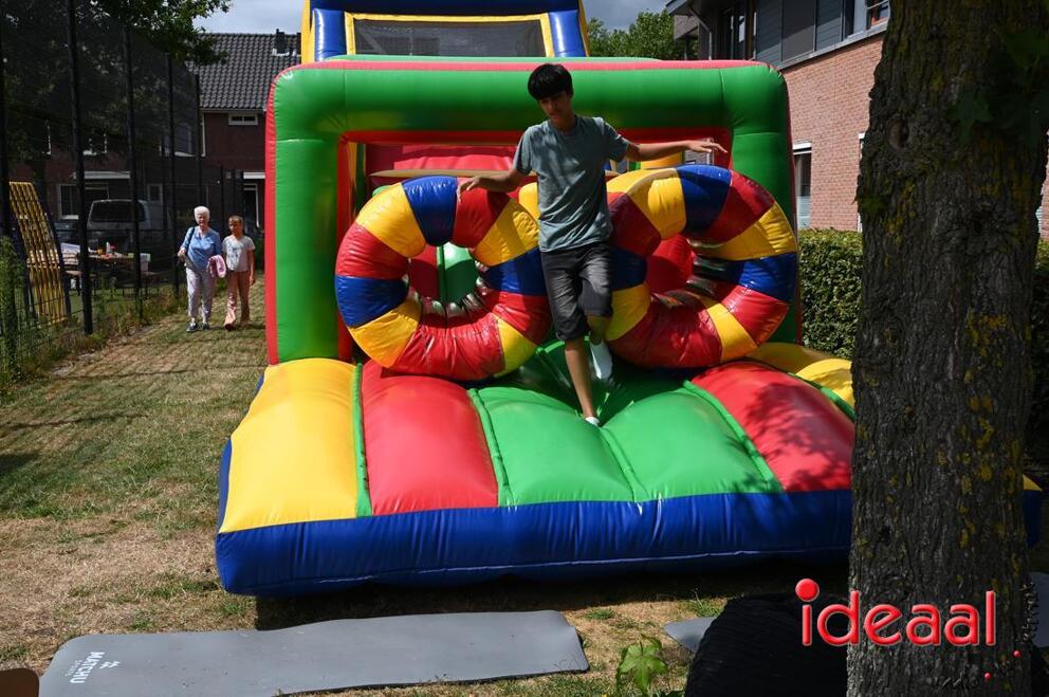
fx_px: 1164
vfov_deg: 33.3
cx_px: 524
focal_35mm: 40
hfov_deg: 48.5
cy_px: 348
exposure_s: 1/800
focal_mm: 40
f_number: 14
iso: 640
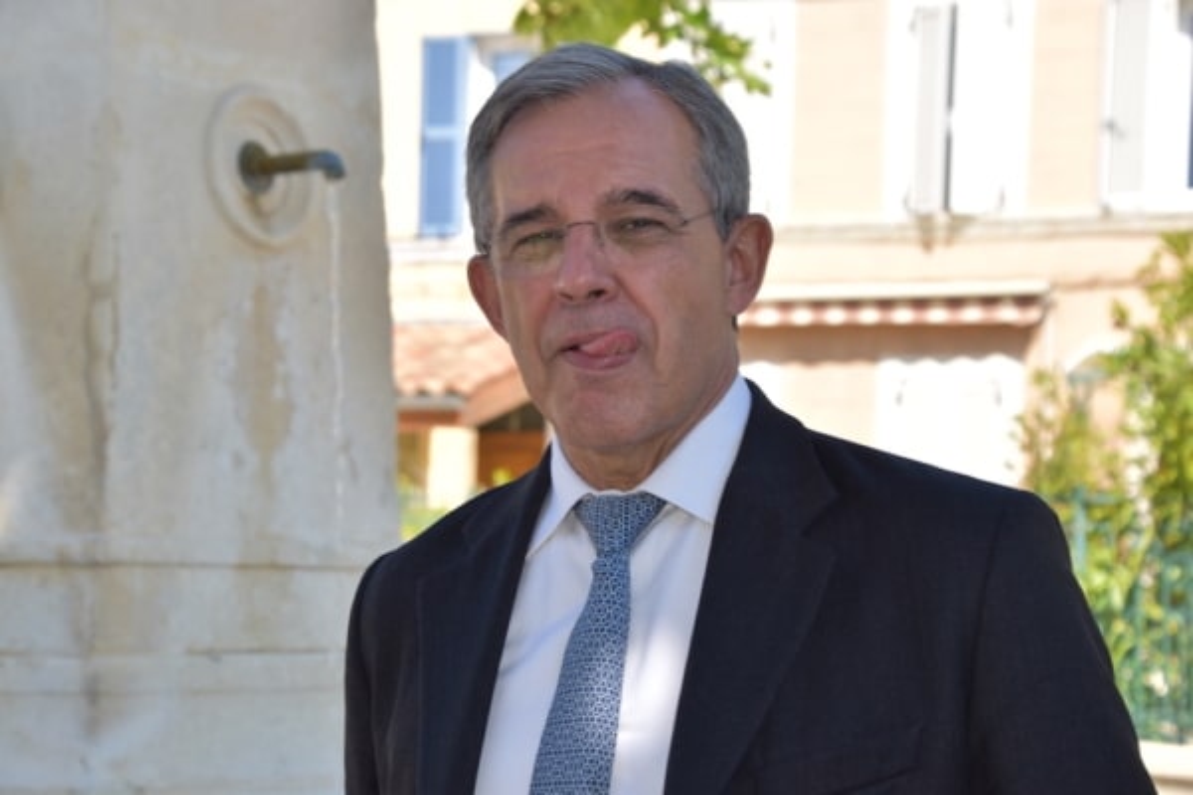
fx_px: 2883
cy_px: 398
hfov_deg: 23.4
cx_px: 596
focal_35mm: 87
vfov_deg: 15.7
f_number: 7.1
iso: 100
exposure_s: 1/200
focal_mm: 58
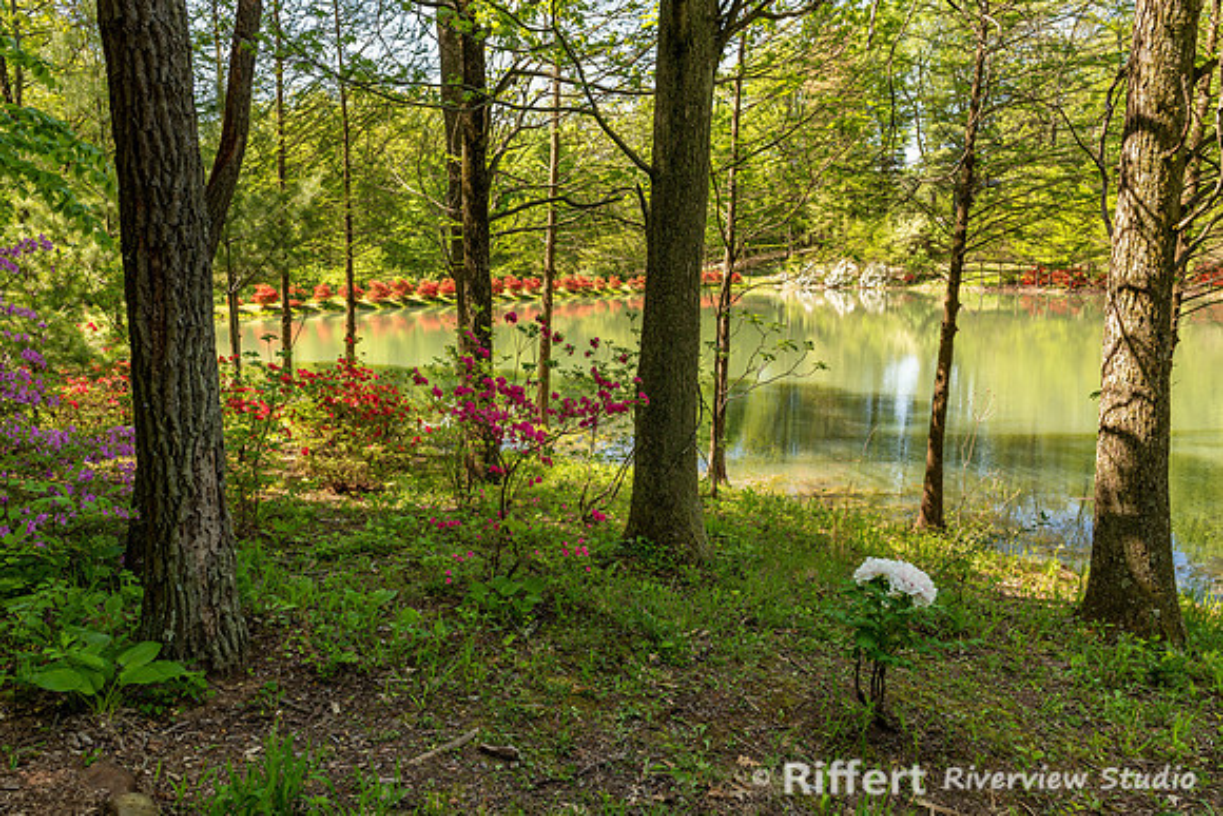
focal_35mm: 24
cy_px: 408
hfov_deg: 73.7
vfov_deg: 53.2
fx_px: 815
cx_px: 612
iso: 360
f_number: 8
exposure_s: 1/160
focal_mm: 24
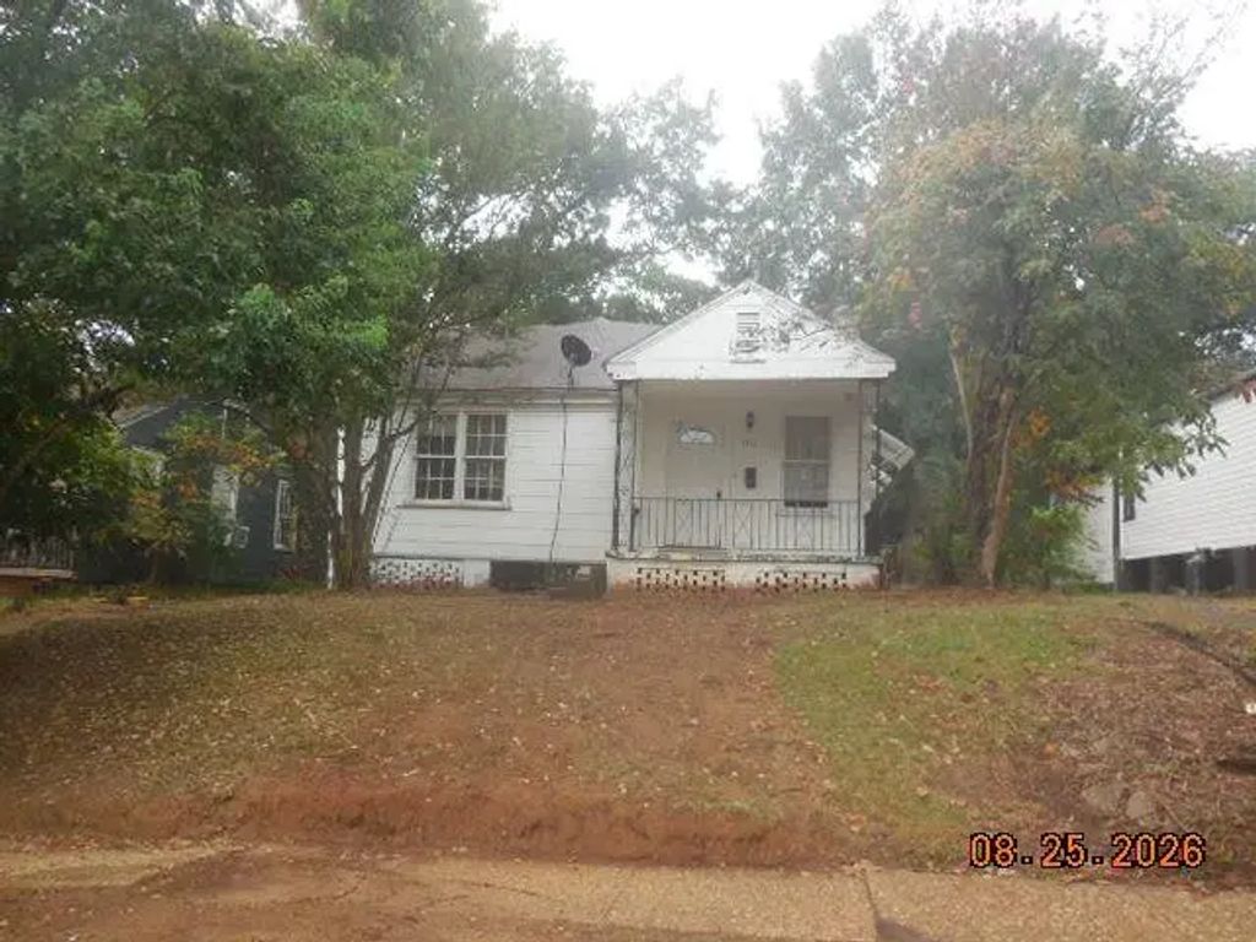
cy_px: 471
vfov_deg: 54.9
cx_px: 628
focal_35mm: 25
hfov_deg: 69.4
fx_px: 907
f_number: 3.1
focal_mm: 4.5
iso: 125
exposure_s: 1/160
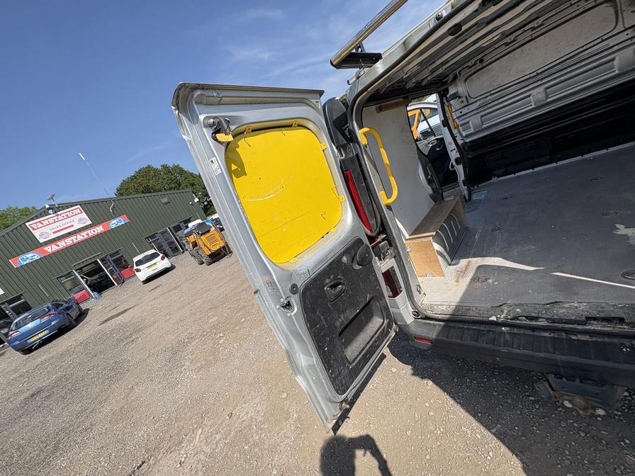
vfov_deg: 85.7
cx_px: 318
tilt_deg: -8.3
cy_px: 238
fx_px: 257
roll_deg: +11.7
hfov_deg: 102.1
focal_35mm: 14
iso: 40
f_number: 2.2
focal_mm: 2.22
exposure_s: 1/921
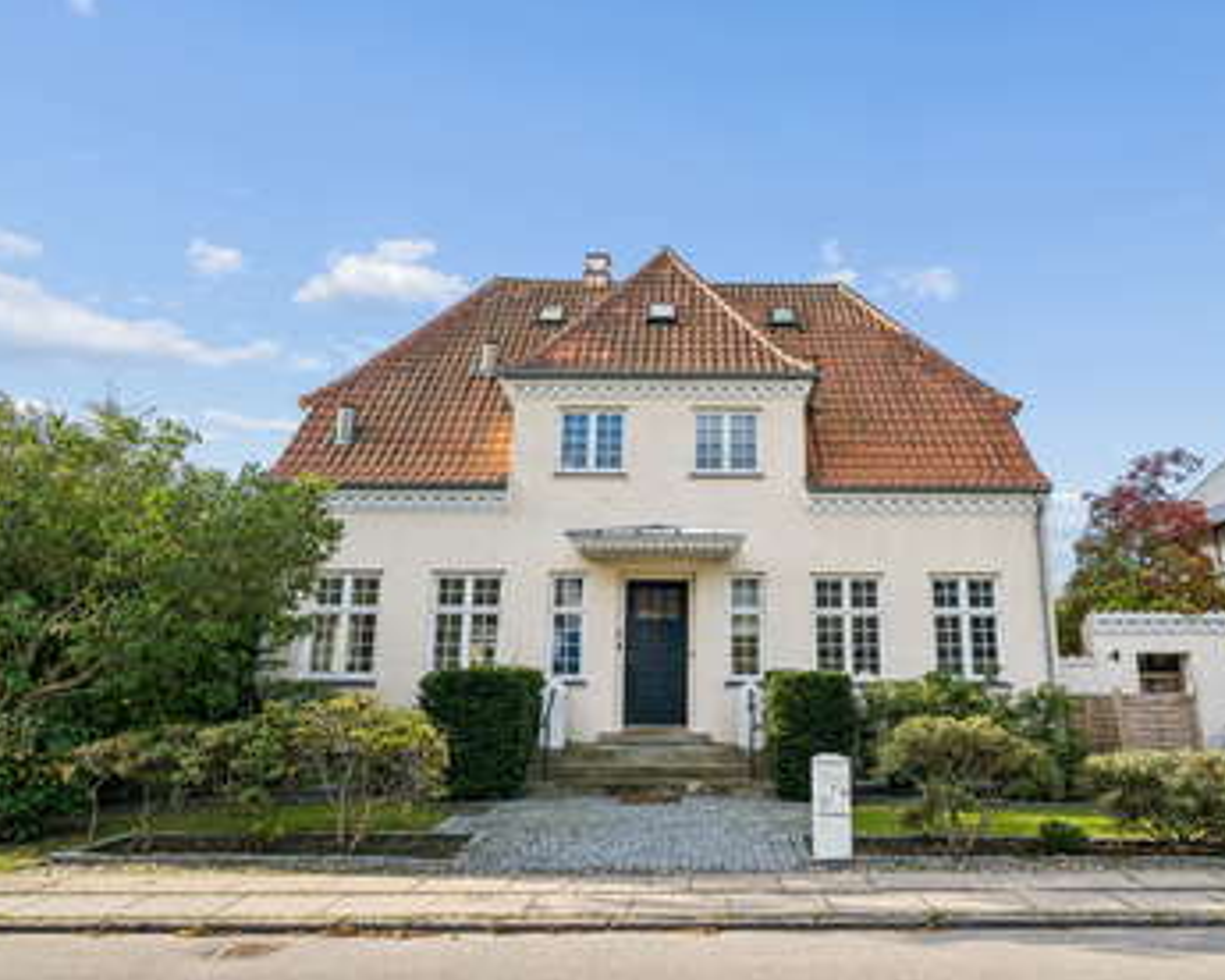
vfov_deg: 58.8
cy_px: 486
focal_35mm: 24
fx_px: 870
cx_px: 703
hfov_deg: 69.9
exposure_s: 1/200
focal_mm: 21
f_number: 9
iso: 160
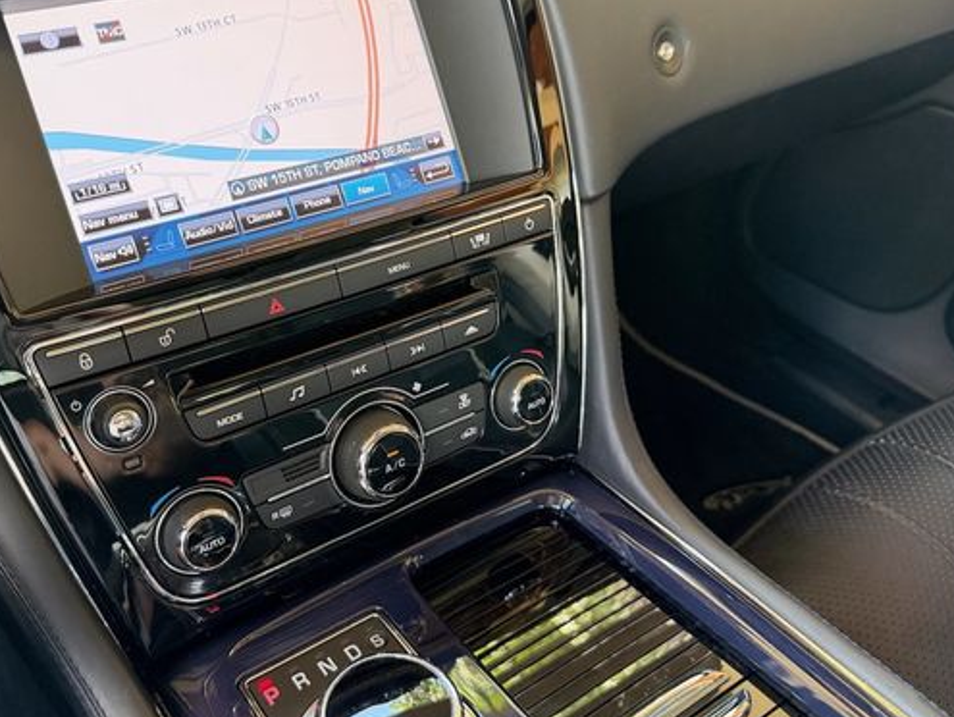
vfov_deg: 45.5
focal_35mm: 31
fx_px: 855
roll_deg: -4.5
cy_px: 333
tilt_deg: -36.5
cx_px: 389
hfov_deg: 57.9
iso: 200
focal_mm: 6.76
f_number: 1.78
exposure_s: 1/62
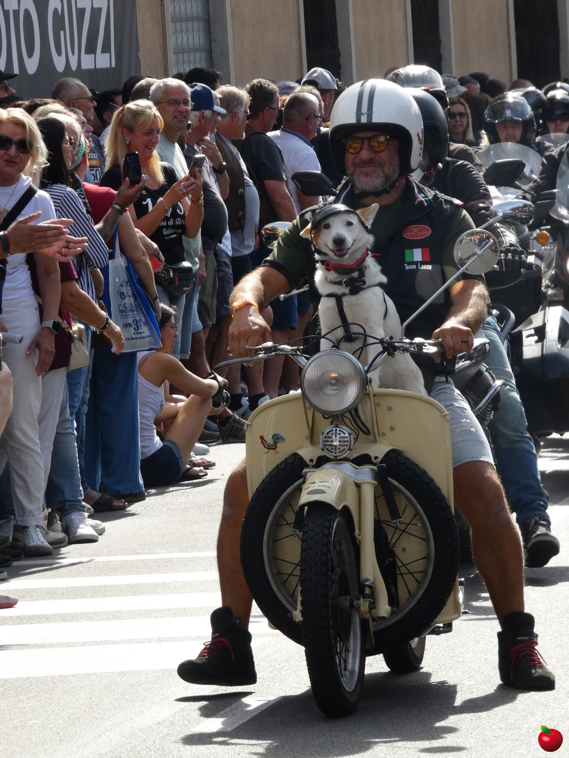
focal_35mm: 282
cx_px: 284
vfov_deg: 7.0
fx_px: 6180
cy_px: 379
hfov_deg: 5.3
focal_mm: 50.6
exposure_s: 1/200
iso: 80
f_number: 5.5
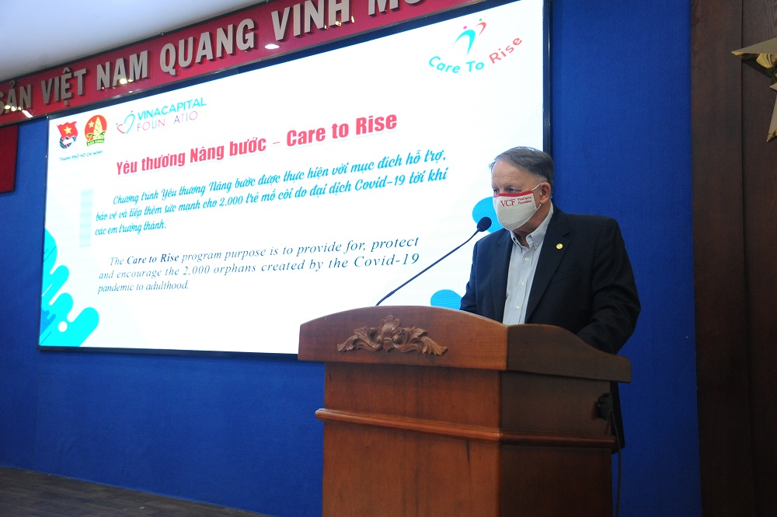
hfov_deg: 50.7
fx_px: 819
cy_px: 258
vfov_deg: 35.0
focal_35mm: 38
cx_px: 388
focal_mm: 38
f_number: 5.6
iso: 2500
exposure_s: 1/100
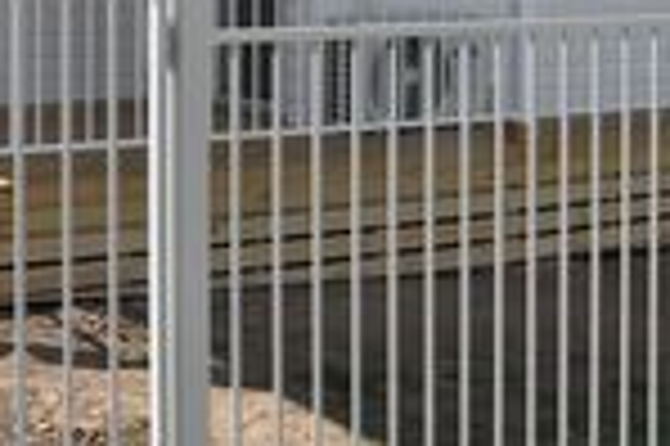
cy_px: -133
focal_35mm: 85
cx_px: 508
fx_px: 1580
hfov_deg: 23.7
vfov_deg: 15.3
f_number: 14
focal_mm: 18
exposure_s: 1/800
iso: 1000
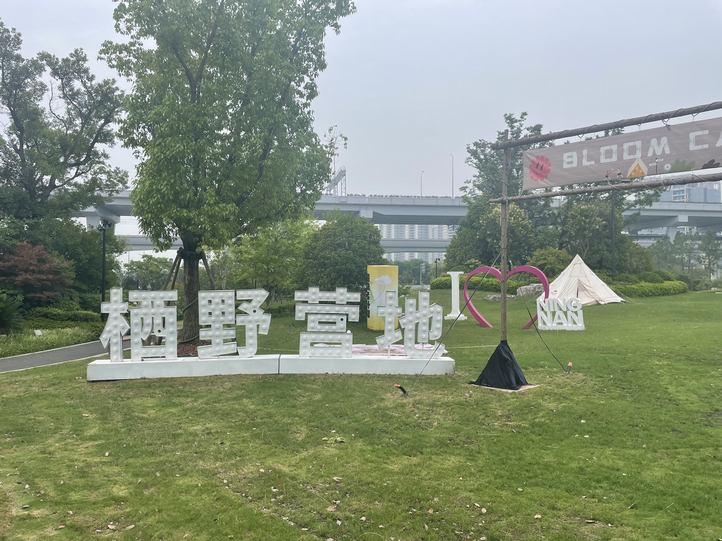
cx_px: 361
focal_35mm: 26
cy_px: 270
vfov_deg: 53.1
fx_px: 542
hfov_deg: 67.3
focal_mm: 4.2
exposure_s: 1/1949
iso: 32
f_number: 1.6
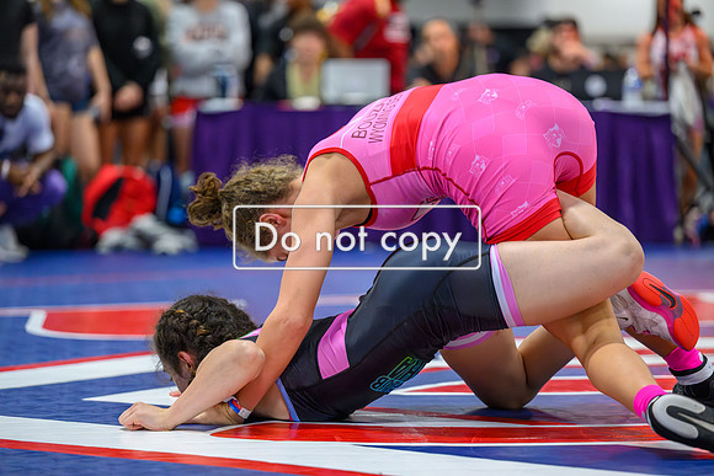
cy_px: 238
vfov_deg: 11.9
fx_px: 2281
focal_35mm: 115
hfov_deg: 17.8
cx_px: 357
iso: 11400
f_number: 2.8
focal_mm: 115
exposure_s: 1/640
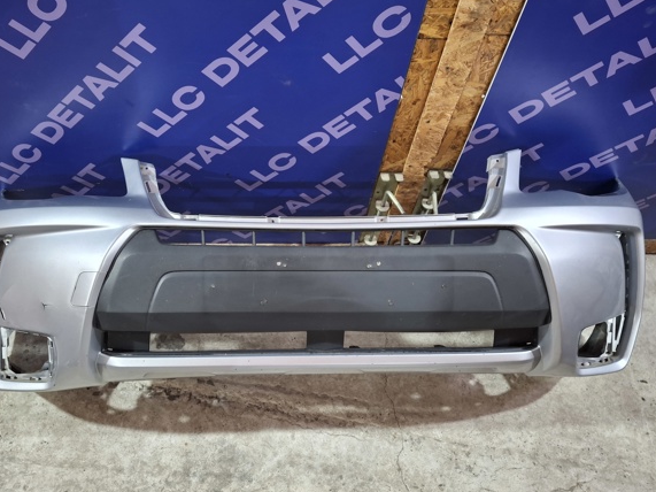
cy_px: 248
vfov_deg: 49.7
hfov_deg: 63.4
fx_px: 531
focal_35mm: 28
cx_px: 306
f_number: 1.8
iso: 200
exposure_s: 1/50
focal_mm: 4.69
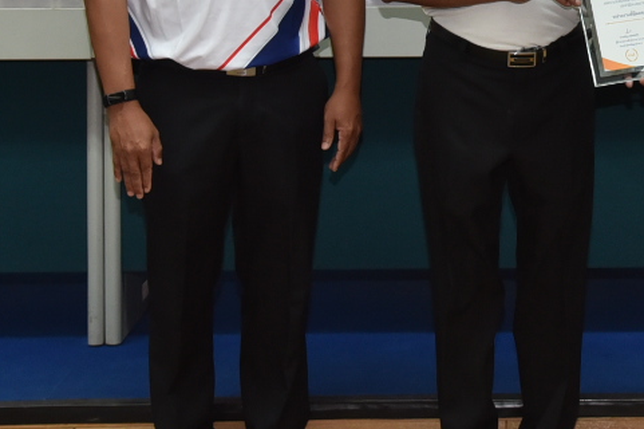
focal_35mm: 118
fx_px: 2109
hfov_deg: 17.0
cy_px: -113
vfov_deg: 11.3
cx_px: 616
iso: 1250
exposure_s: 1/125
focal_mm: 35
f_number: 5.6
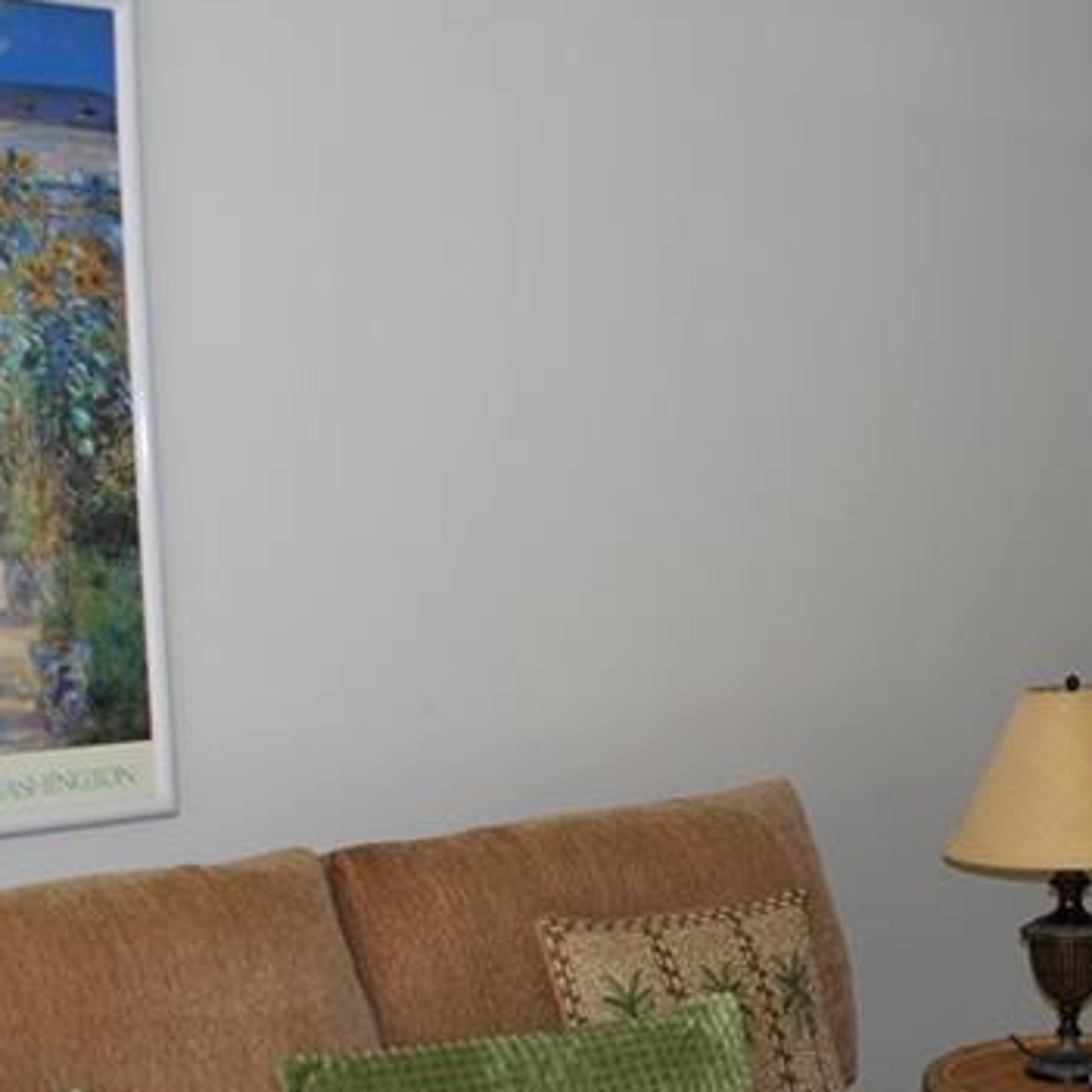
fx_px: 2391
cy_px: 1008
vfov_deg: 24.9
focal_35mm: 67
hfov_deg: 25.4
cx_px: 815
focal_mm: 18
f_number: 3.5
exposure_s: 1/60
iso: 200
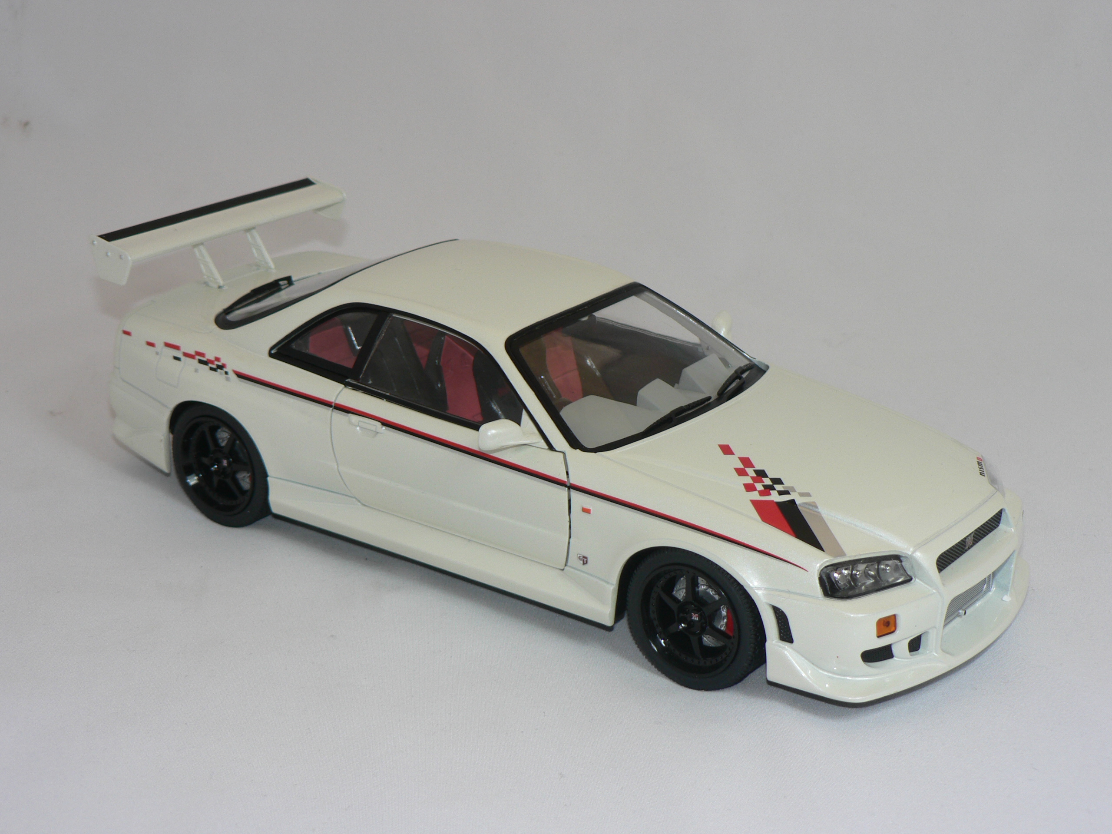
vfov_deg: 22.6
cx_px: 556
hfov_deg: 29.8
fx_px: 2088
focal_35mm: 65
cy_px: 417
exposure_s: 1/60
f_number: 3.2
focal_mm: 10.9
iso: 80
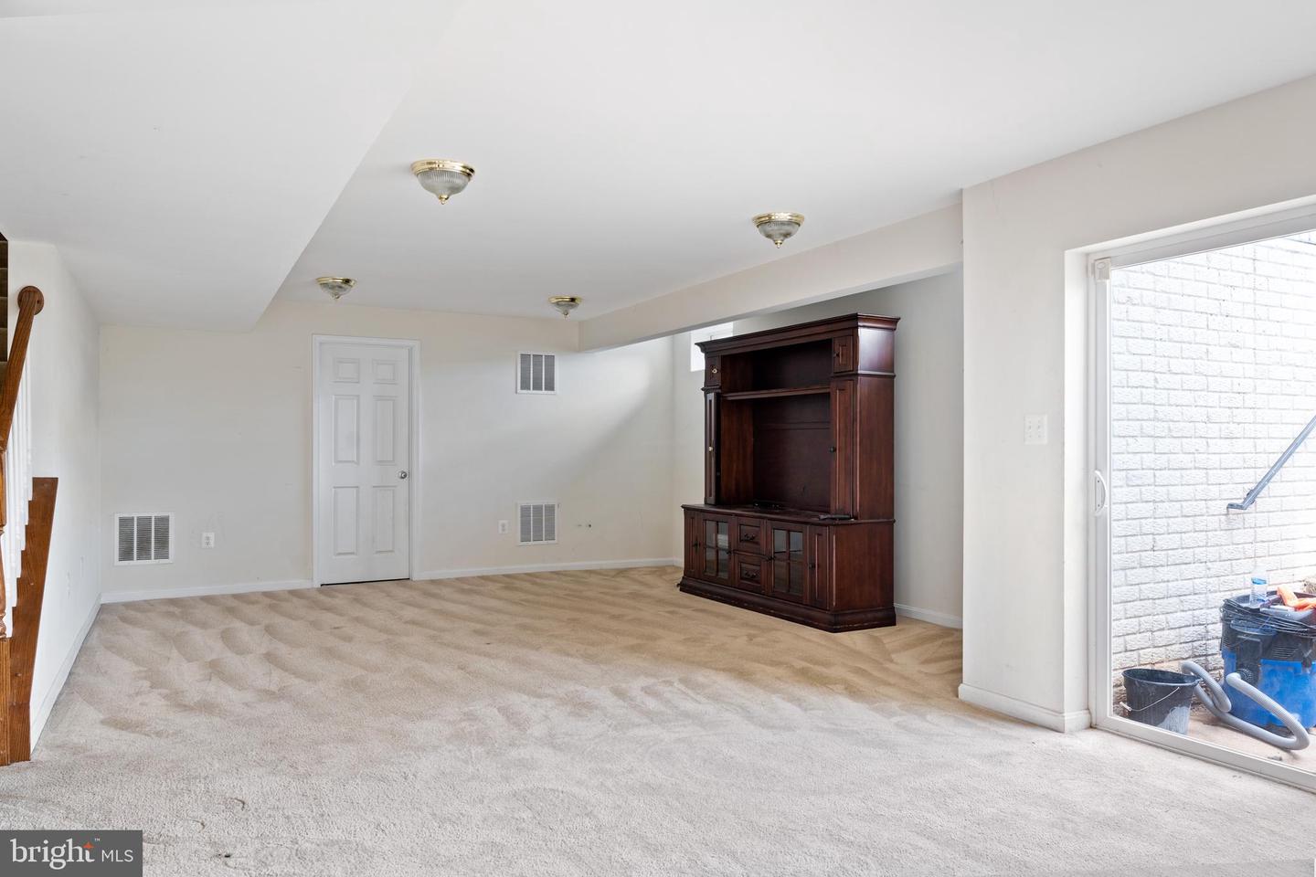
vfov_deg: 53.1
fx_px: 877
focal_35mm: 24
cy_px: 438
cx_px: 658
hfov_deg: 73.7
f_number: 7.1
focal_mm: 24
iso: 640
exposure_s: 1/4
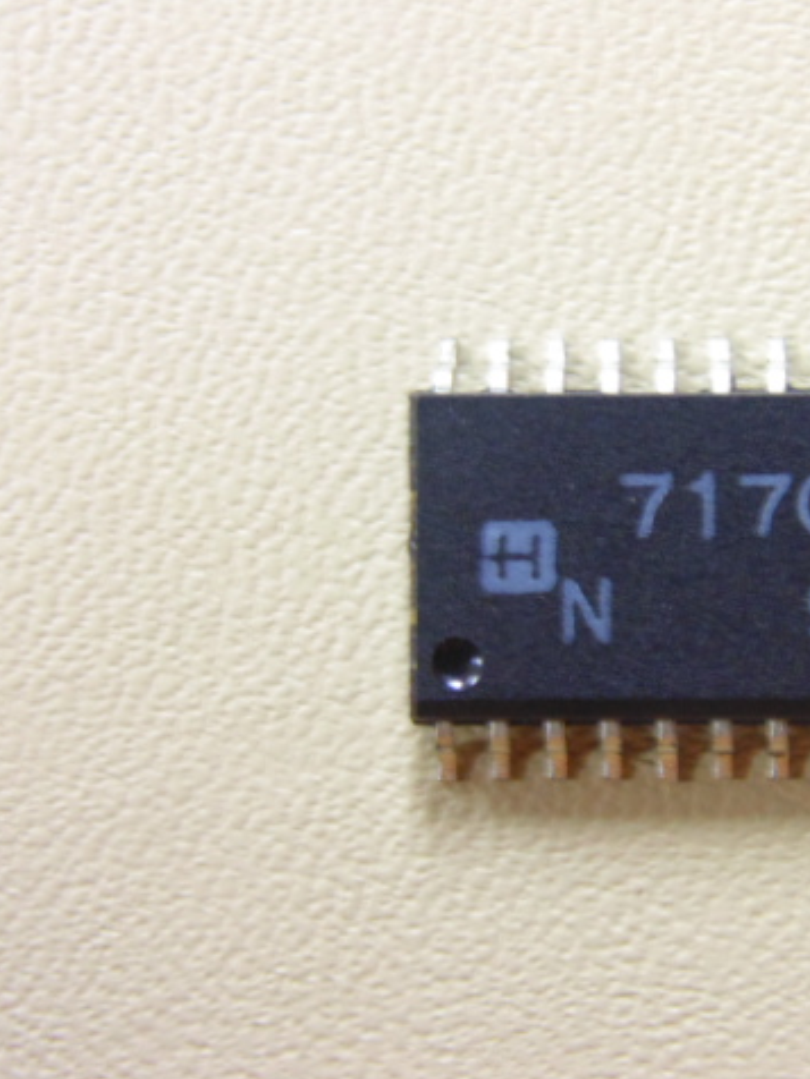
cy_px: 537
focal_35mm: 160
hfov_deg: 9.3
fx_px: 4992
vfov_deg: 12.3
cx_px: 674
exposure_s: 1/8
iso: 400
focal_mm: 21.3
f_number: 4.8
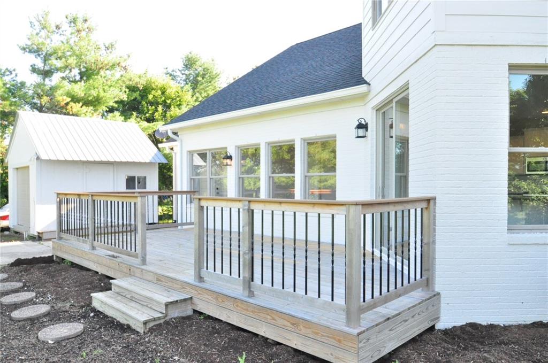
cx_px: 274
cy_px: 182
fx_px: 387
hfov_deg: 70.5
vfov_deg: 50.2
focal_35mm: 26
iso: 3200
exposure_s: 1/400
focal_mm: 17
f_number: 10
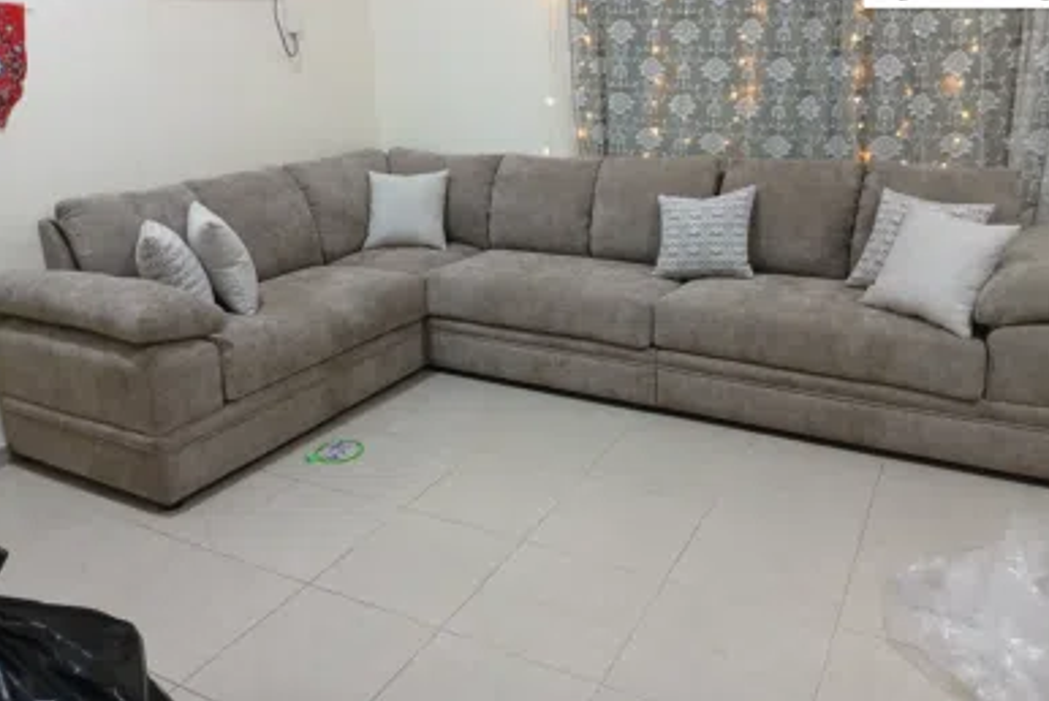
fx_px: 816
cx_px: 527
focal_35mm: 28
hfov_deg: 65.4
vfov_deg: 46.4
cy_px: 307
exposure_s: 1/40
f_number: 1.8
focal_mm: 3.98
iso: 250
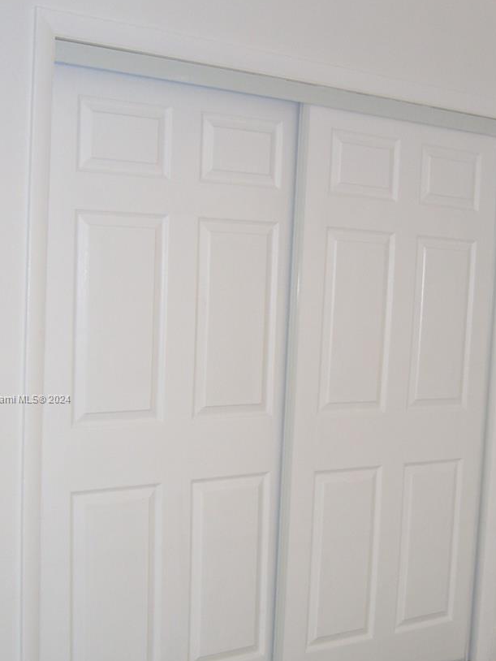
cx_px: 287
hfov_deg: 26.1
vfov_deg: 34.2
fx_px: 1069
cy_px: 400
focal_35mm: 56
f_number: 2.8
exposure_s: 1/60
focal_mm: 7.9
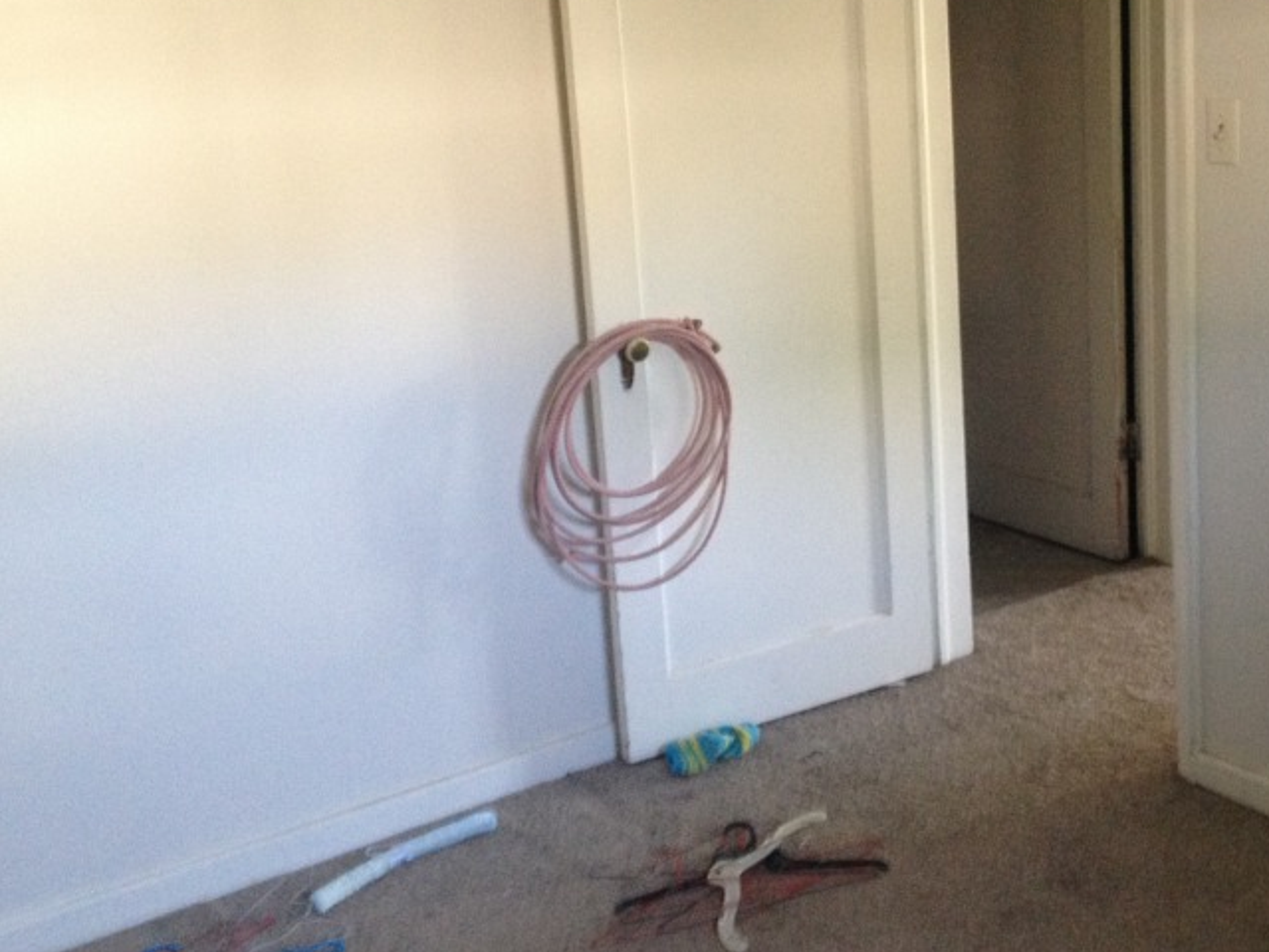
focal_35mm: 56
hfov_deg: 33.9
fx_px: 2053
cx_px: 884
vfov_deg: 26.1
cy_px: 383
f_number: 2.4
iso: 200
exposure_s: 1/20
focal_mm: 4.28
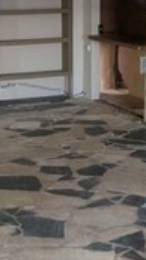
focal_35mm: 97
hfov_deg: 12.4
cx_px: 81
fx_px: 669
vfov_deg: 22.0
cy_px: 115
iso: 1616
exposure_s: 1/421
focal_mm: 6.81
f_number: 1.85
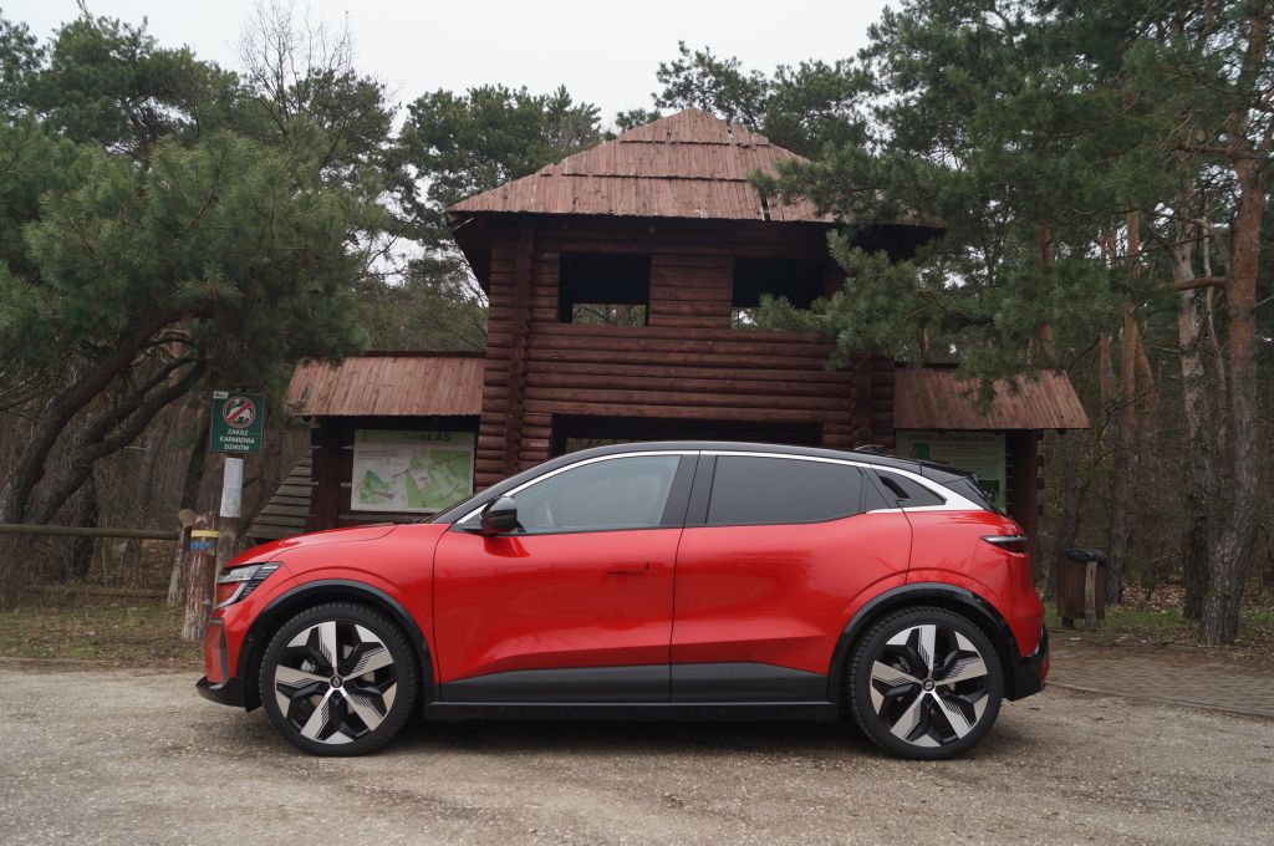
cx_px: 637
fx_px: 1060
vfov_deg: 43.5
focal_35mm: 30
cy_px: 423
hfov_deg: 62.0
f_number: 4.5
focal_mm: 20
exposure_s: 1/80
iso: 100
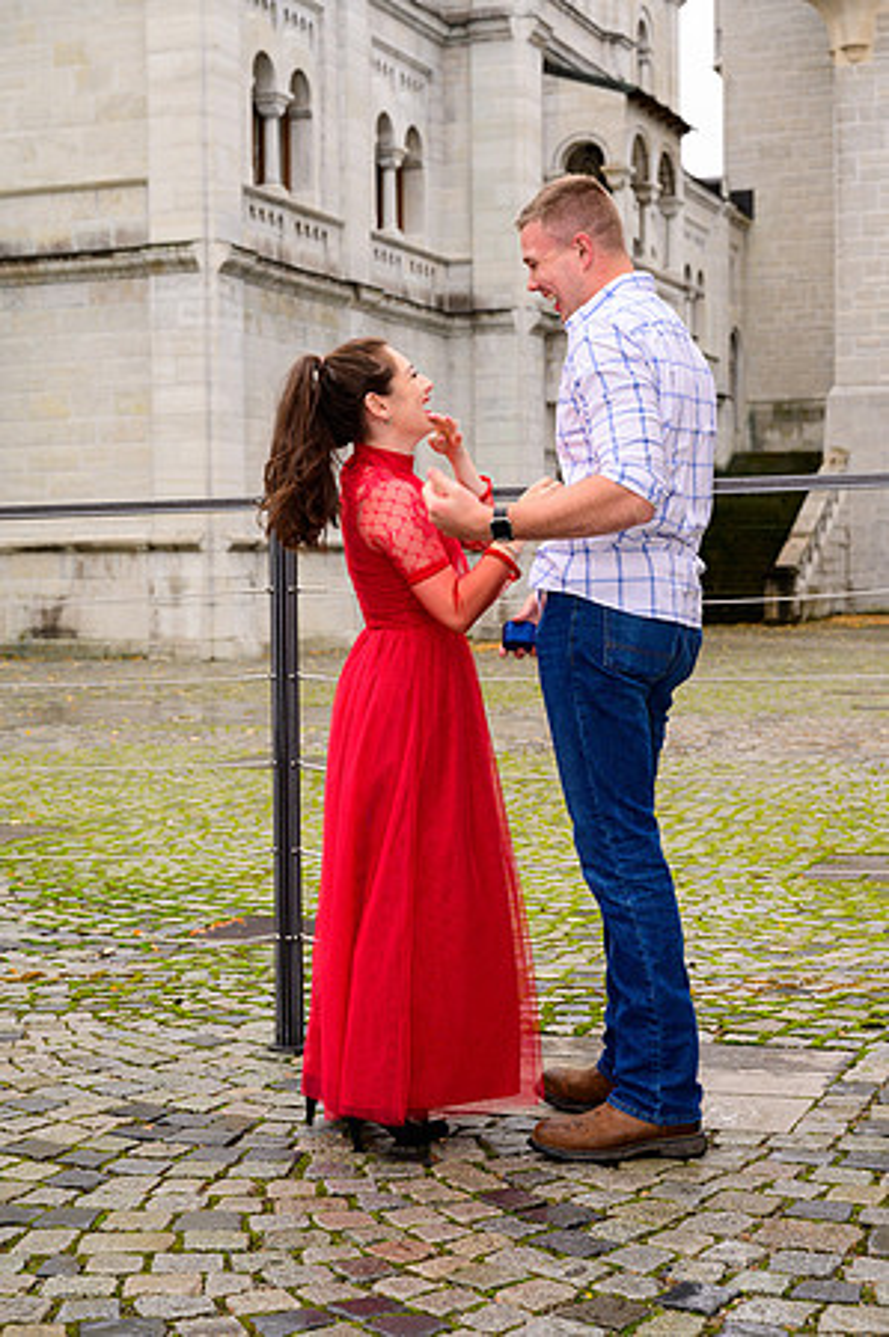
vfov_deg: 36.3
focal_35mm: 55
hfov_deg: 24.6
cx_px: 444
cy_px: 668
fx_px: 2042
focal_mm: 55
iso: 400
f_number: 6.3
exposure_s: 1/160
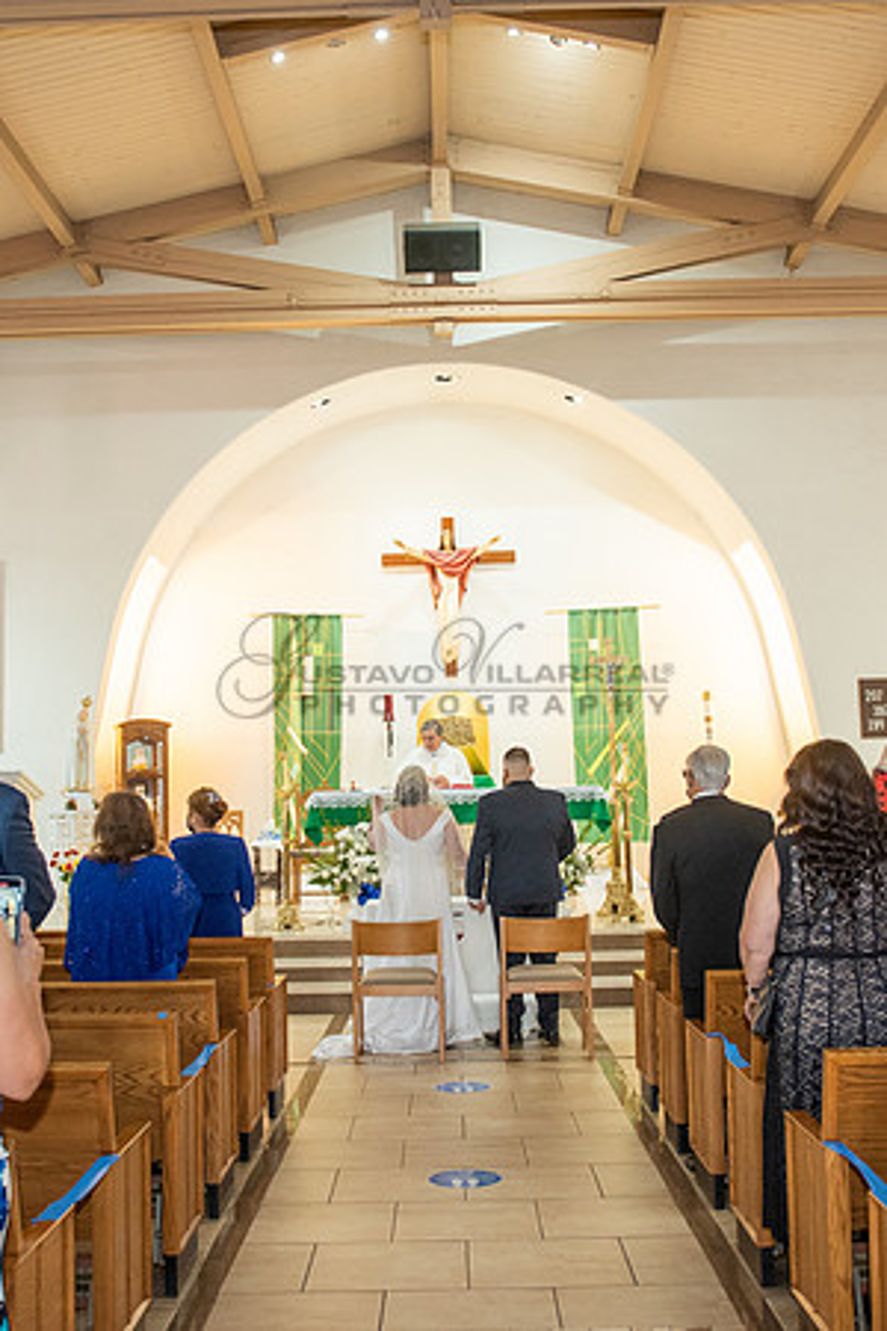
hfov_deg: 33.7
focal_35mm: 40
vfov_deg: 48.9
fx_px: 1463
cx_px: 430
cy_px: 645
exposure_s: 1/160
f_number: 2.8
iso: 1000
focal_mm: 24
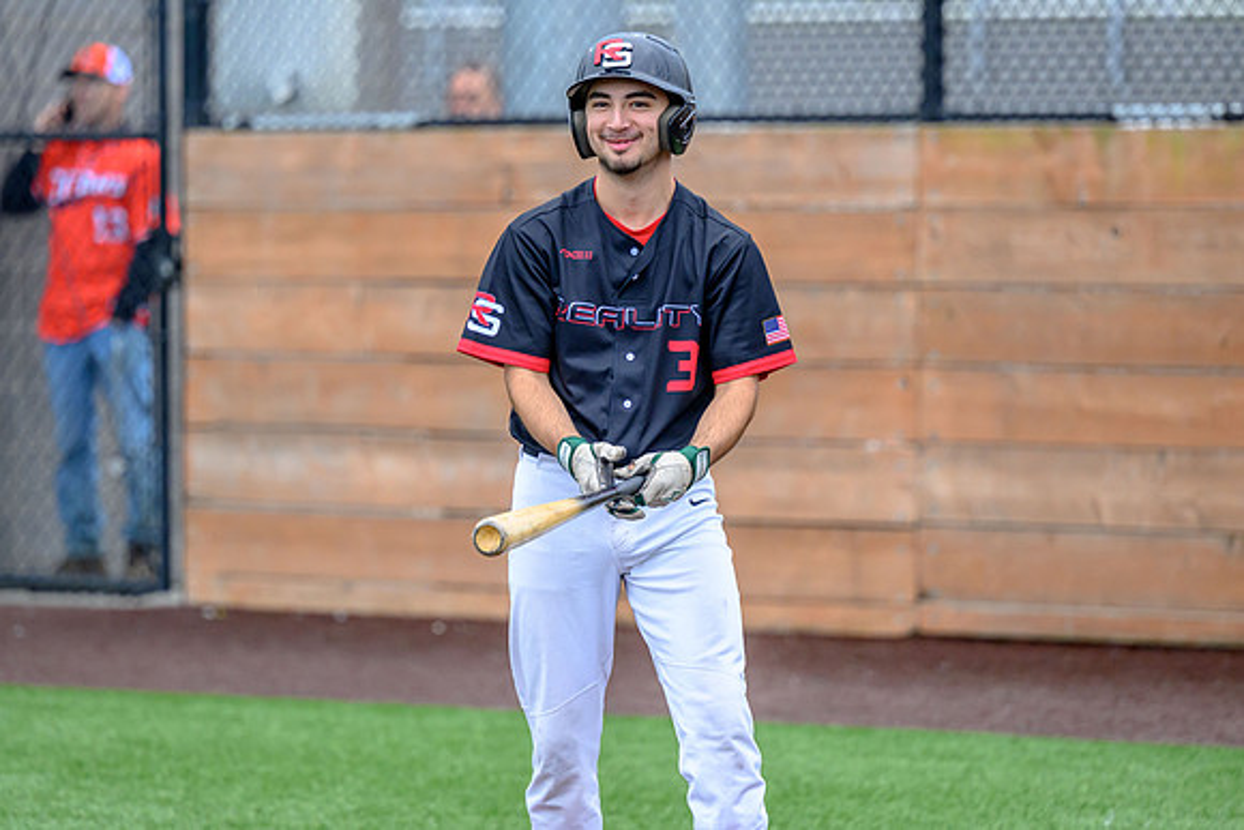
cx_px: 556
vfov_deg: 5.5
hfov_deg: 8.2
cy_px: 420
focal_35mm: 252
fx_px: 8709
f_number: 2.8
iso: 1000
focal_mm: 165
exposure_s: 1/2000
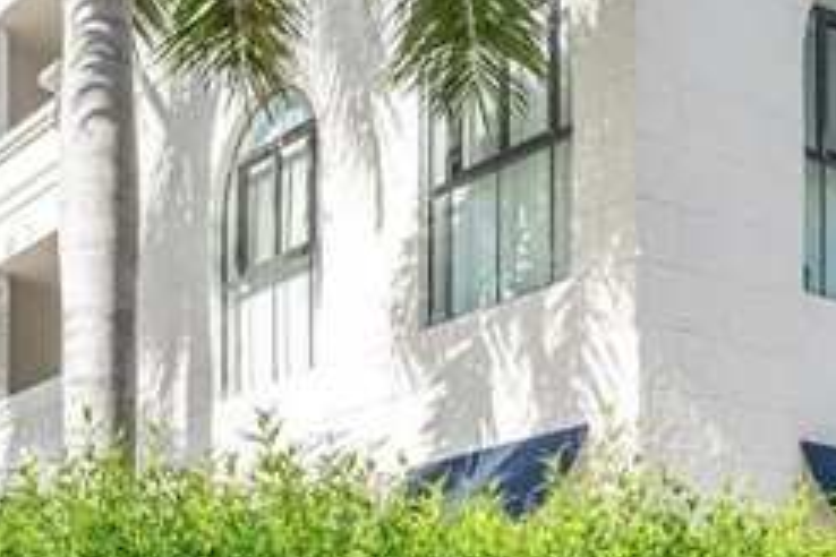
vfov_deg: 16.0
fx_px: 1811
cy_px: 832
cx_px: 472
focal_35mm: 78
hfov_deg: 26.0
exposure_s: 1/160
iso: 200
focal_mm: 24
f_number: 9
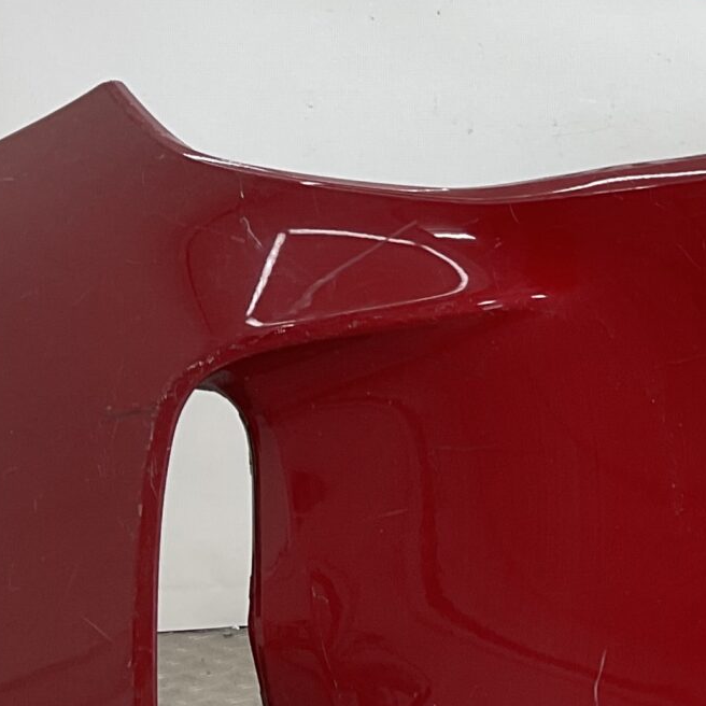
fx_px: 2307
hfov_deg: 16.0
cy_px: 456
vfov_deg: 17.4
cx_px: 1054
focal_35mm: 100
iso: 16
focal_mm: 3
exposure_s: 1/167
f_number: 1.8
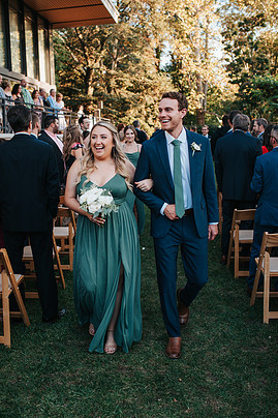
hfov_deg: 34.2
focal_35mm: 39
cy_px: 205
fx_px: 452
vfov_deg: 49.6
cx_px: 129
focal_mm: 35
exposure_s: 1/800
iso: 1000
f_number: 3.2
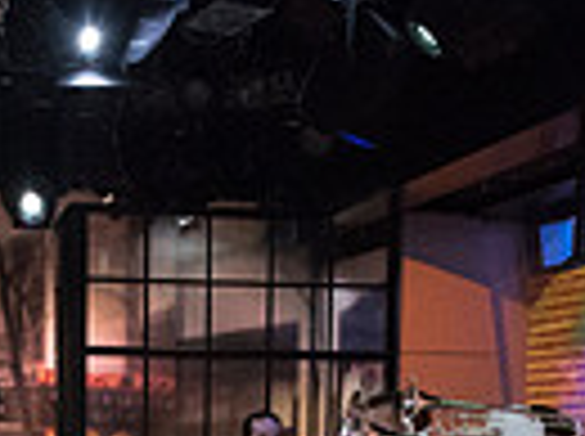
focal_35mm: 103
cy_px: 676
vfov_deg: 13.4
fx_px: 1737
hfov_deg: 19.0
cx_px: 148
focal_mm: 24
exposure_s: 1/1250
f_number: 5.6
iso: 12800
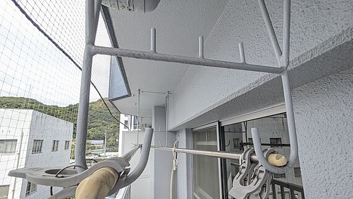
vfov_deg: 66.5
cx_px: 181
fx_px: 150
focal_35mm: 16
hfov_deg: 99.3
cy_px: 119
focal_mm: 1.83
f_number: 2.2
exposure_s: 1/796
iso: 50
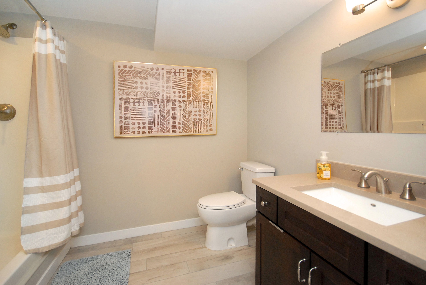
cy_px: 142
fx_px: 178
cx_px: 213
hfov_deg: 100.3
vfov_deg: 77.5
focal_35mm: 15
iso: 500
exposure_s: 1/60
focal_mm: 10
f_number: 5
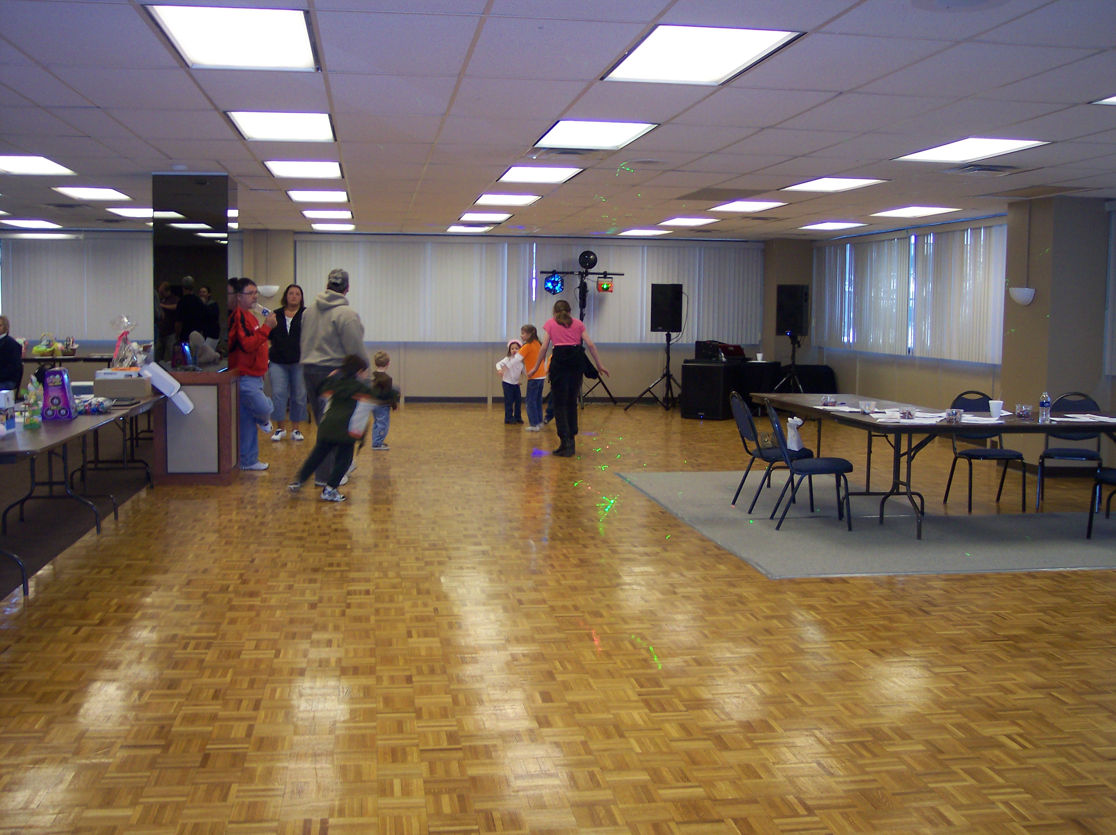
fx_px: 1224
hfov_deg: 49.0
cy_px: 418
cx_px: 558
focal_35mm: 38
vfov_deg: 37.7
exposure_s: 1/30
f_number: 2.8
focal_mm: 8
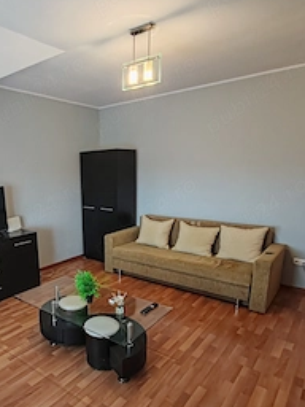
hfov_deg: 53.2
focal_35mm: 25
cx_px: 89
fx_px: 294
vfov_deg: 68.7
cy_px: 243
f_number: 2.2
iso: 320
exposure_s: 1/33
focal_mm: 1.96
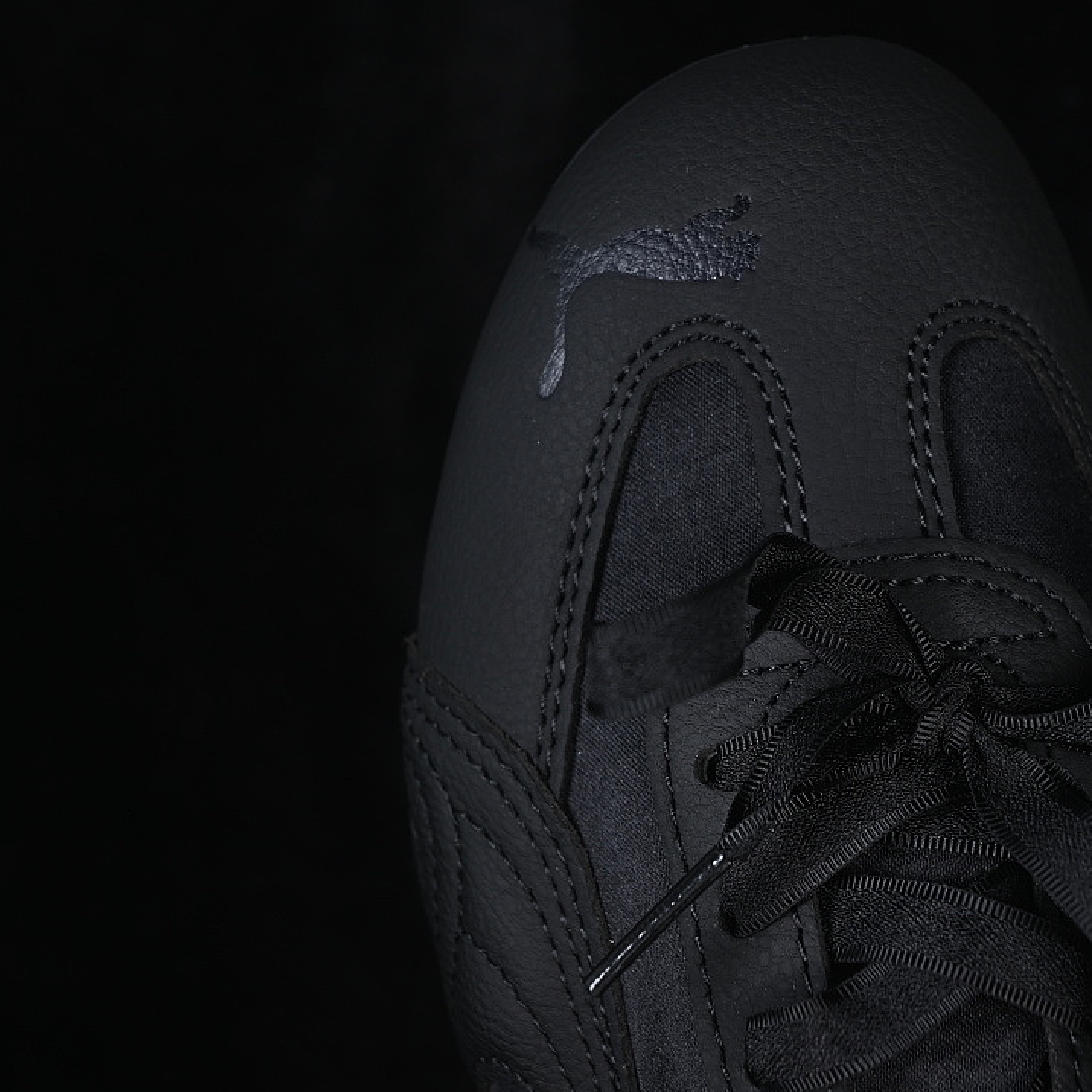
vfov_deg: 18.1
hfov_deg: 18.0
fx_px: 3426
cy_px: 547
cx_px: 774
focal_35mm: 96
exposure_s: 1/60
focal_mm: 50
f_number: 6.3
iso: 160
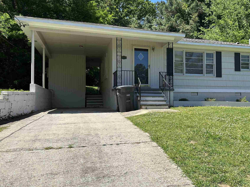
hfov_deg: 55.9
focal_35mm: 32
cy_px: 90
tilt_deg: +3.3
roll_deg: +0.5
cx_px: 161
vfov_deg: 44.2
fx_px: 231
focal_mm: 6.86
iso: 80
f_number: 1.78
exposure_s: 1/3472
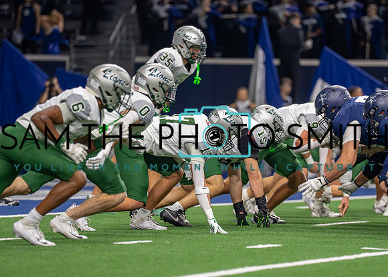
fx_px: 3421
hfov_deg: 6.5
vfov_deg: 4.6
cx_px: 203
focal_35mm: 311
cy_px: 142
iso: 5000
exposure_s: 1/1600
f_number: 2.8
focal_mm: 200
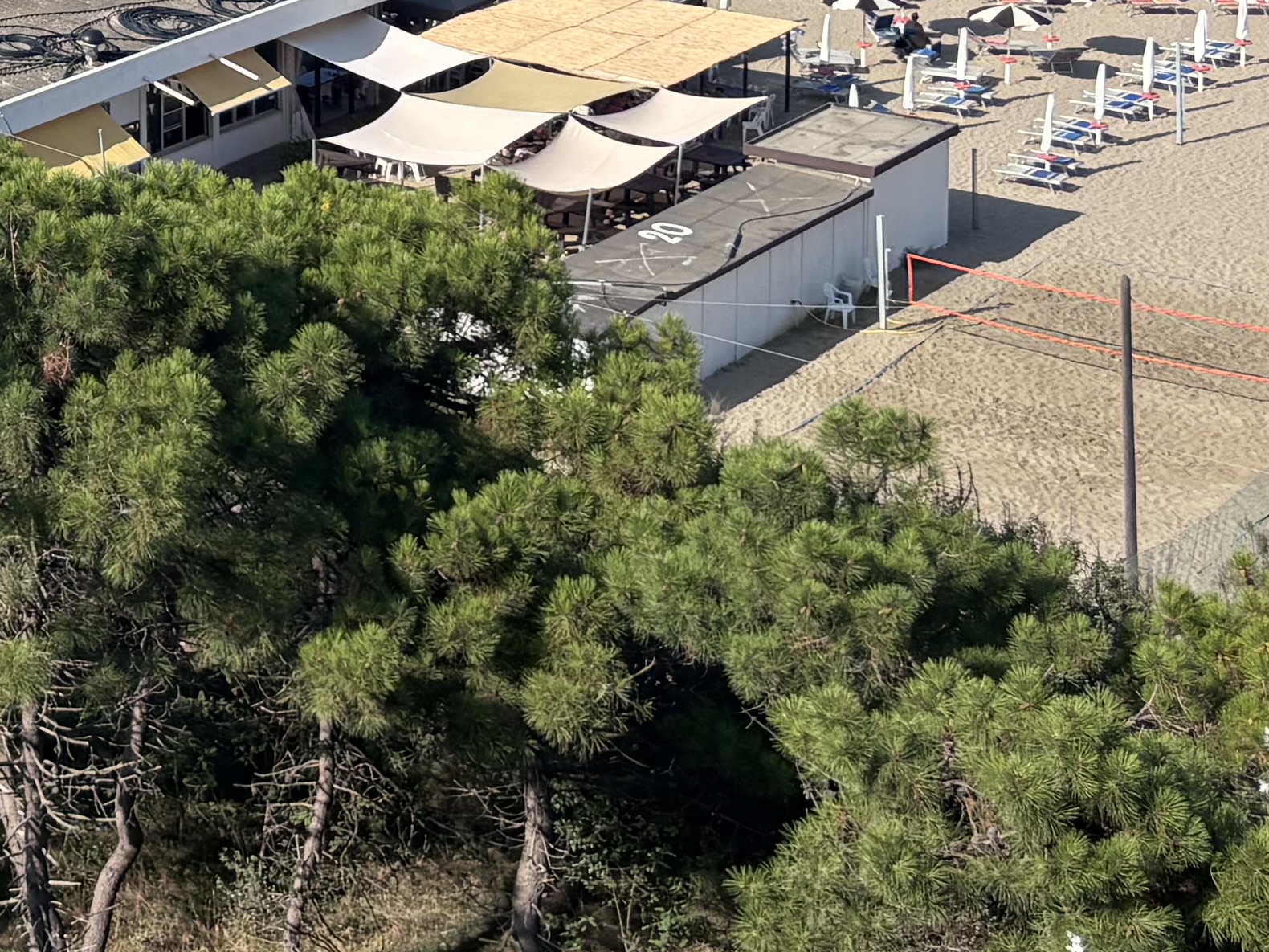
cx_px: -649
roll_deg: +2.3
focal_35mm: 94
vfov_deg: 14.9
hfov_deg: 18.4
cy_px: -362
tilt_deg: -8.1
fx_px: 3446
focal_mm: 5.96
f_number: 1.6
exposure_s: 1/3311
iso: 50
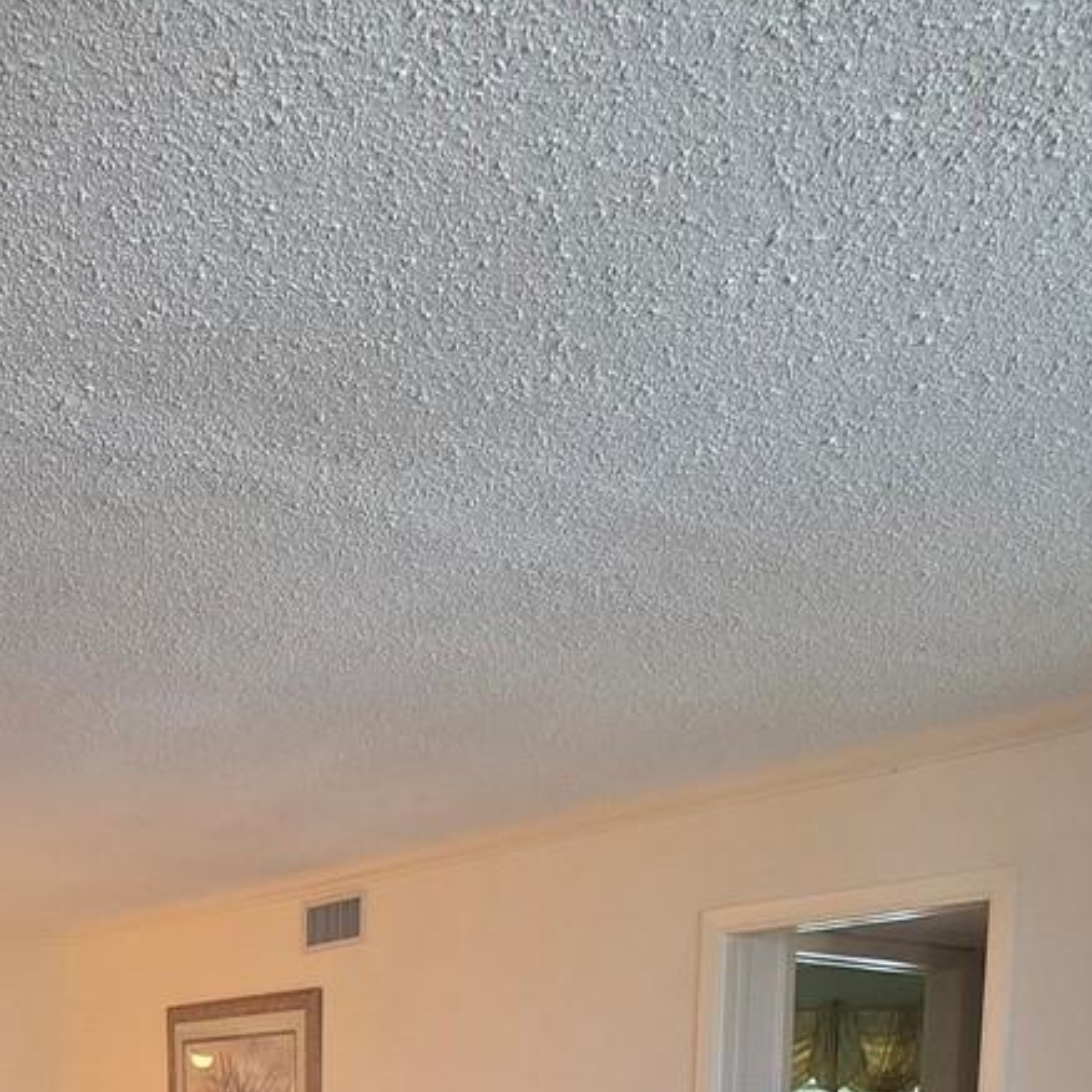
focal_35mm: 42
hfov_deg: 39.0
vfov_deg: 32.2
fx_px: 1499
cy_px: 1351
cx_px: 279
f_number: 2.2
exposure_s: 1/60
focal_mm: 2.2
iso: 125
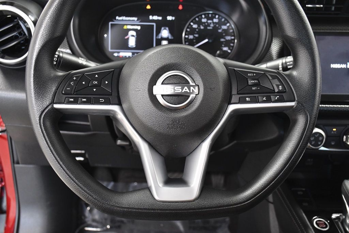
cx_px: 174
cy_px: 116
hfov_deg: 53.1
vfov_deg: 36.9
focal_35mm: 36
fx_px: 349
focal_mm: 24
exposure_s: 1/100
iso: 2500
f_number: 3.8
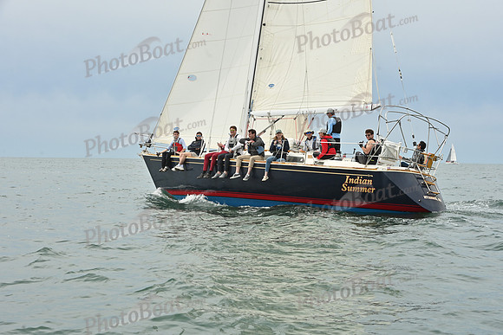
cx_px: 252
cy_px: 168
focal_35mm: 70
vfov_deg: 19.5
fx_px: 978
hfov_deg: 28.8
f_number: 10
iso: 320
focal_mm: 70
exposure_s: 1/800
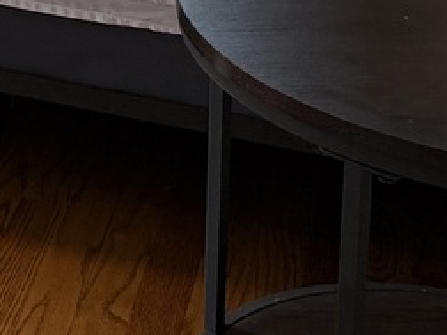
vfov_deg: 9.6
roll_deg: +1.1
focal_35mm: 137
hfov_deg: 12.7
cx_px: -440
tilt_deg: -10.5
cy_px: -471
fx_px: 1769
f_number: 1.78
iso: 320
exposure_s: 1/120
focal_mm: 6.76
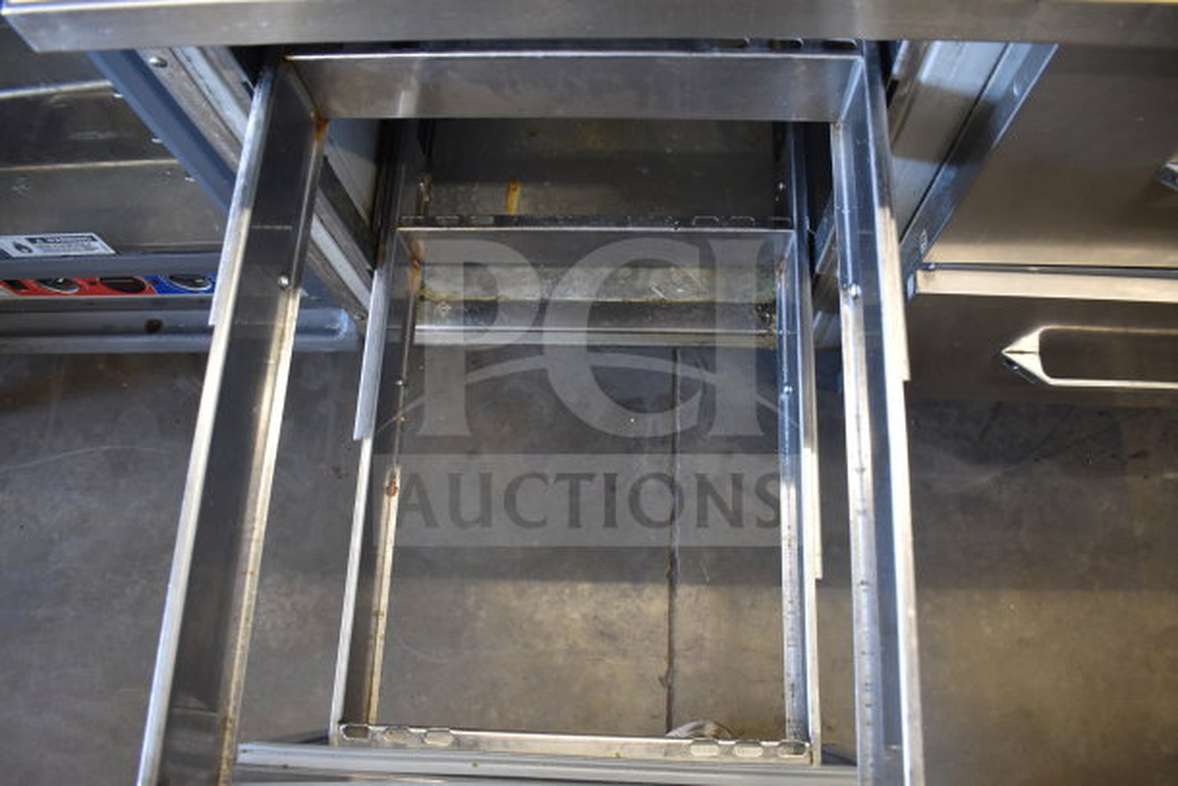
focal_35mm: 27
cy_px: 393
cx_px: 589
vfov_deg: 48.0
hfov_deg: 67.4
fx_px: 884
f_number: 3.5
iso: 640
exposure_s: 1/30
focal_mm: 18
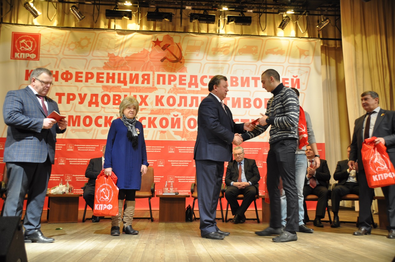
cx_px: 198
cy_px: 131
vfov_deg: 39.9
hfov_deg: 57.3
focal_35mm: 33
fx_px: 362
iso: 400
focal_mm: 22
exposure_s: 1/20
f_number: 4.5
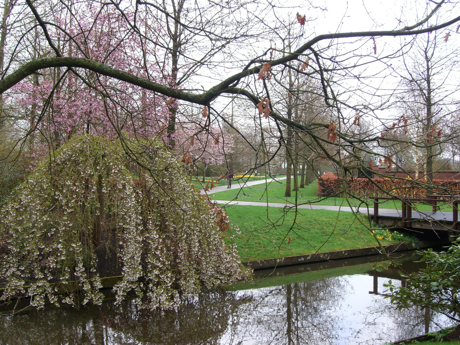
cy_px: 172
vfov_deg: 31.5
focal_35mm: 46
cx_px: 230
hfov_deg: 41.2
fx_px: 611
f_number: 4.4
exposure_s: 1/125
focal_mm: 9.5
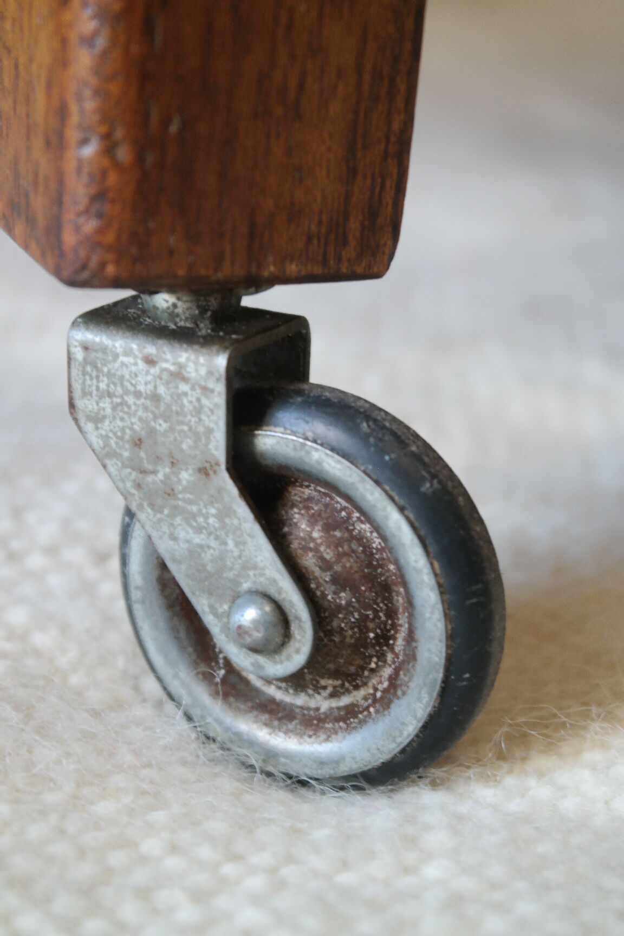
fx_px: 2002
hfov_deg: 17.7
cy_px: 468
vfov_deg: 26.3
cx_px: 312
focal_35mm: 77
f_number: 5.6
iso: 800
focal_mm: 50
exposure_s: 1/25
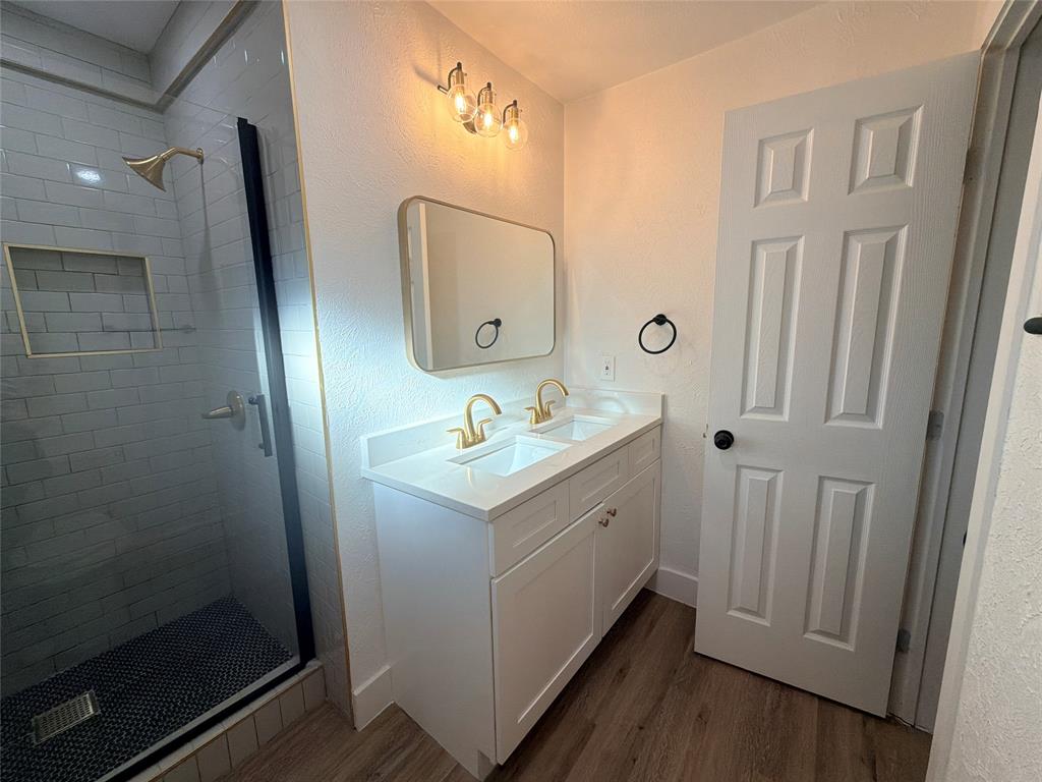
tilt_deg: -9.3
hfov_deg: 102.1
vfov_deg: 85.7
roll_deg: +2.0
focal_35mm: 14
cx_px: 521
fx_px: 421
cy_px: 391
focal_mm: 2.22
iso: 80
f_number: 2.2
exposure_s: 1/120
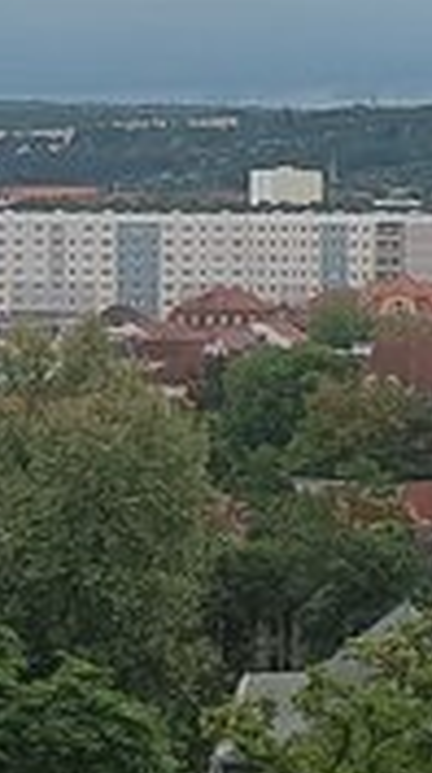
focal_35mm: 213
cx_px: 305
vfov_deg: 10.1
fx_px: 4356
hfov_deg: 5.7
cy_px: 271
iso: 101
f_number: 1.9
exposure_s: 1/652
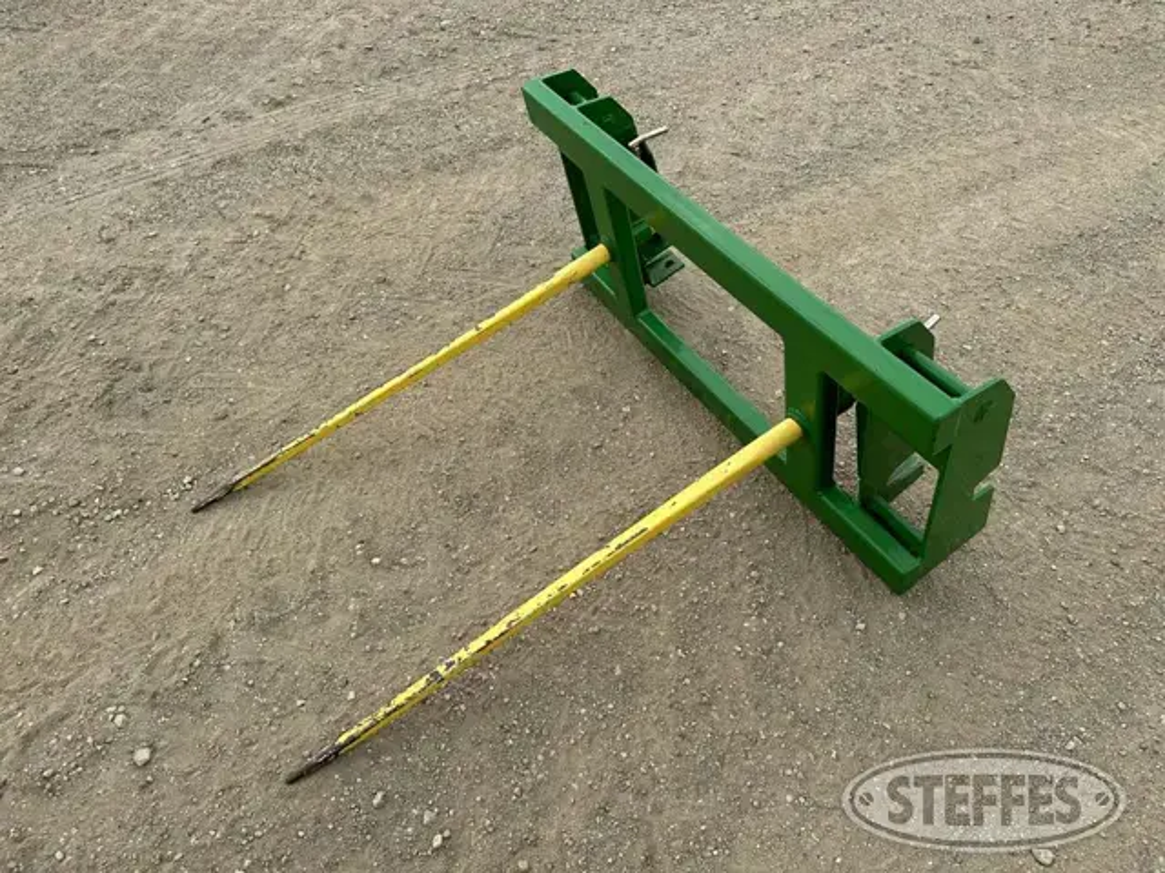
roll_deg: -2.6
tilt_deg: -44.8
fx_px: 808
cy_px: 436
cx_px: 582
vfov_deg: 56.8
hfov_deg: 71.6
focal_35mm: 24
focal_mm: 6.86
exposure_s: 1/1751
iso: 80
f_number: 1.78
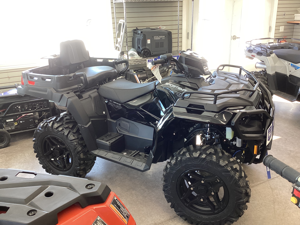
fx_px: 269
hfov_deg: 58.4
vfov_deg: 45.4
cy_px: 112
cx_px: 150
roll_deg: +1.4
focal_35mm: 31
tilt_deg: -21.6
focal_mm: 3.3
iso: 64
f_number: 2.4
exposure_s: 1/60
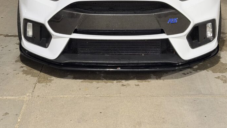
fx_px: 469
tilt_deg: -10.9
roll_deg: +0.8
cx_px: 119
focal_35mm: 78
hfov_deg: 27.2
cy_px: -26
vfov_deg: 14.9
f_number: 1.78
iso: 200
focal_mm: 6.76
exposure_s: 1/40
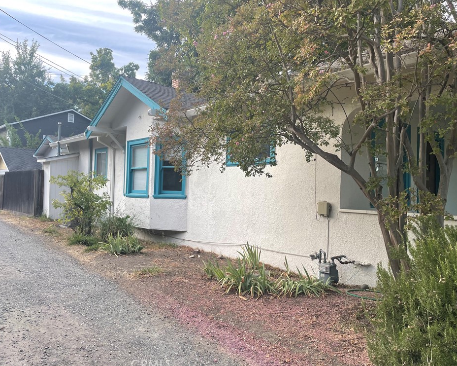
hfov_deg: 62.1
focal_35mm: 28
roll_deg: -1.7
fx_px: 379
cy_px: 182
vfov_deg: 51.5
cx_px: 245
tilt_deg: +2.8
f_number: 1.6
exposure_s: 1/266
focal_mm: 4.2
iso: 32
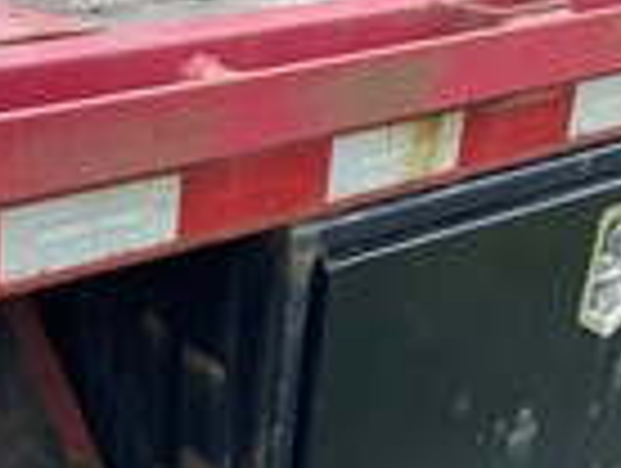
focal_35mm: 84
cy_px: 436
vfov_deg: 17.3
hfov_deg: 23.0
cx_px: 153
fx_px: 1510
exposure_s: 1/202
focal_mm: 3
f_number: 1.8
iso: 20
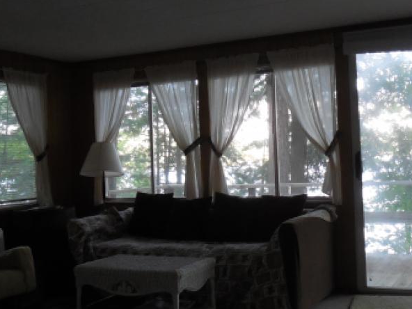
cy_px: 133
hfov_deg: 41.7
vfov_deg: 32.1
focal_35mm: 45
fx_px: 536
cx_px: 264
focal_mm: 4.6
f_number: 3.5
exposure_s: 1/25
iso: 400
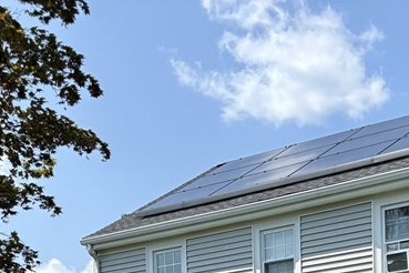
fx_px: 852
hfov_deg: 26.6
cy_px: 423
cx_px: 307
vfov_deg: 16.4
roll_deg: +1.0
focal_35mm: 75
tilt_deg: +1.4
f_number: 1.6
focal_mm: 5.96
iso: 50
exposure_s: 1/2288
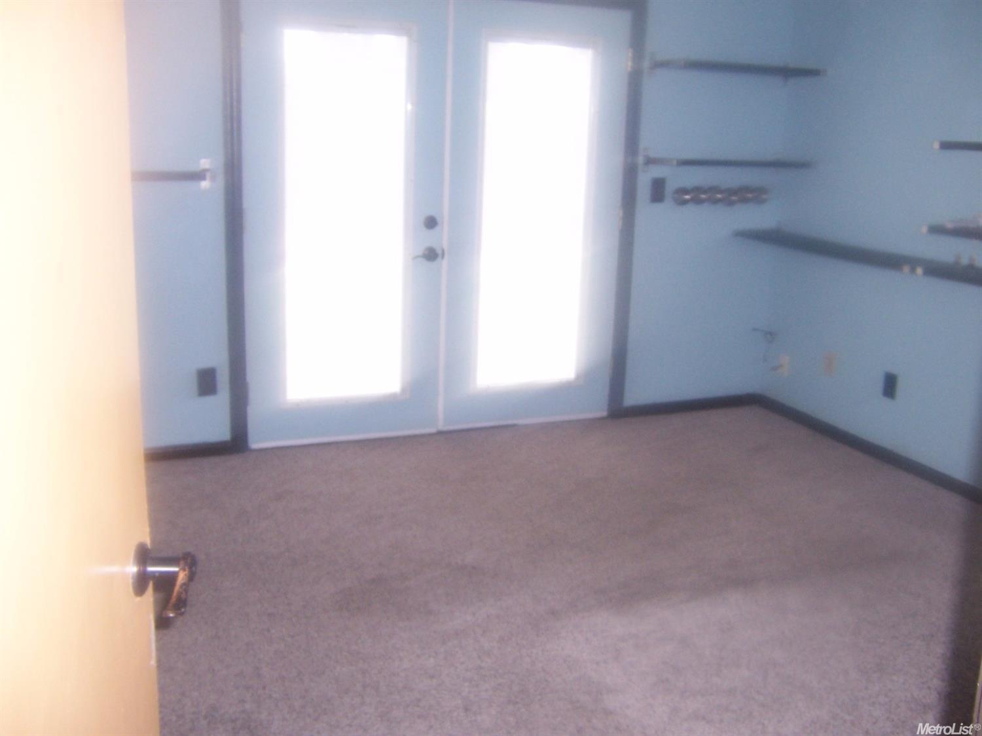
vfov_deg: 42.9
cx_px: 491
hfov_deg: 55.4
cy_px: 368
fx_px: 936
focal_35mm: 33
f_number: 2.8
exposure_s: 1/60
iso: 140
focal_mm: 5.5
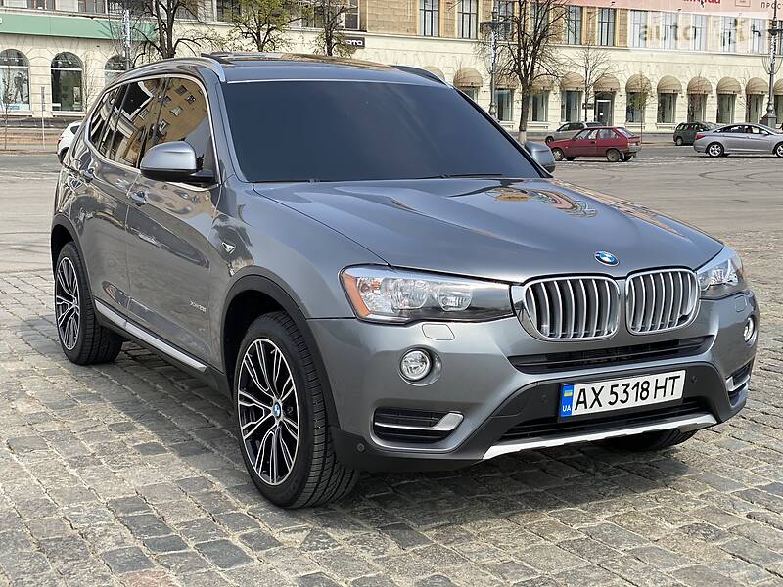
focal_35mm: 52
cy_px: 294
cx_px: 392
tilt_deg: -7.1
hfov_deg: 36.8
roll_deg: -0.8
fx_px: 1176
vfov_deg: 28.0
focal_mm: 6
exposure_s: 1/607
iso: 20
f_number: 2
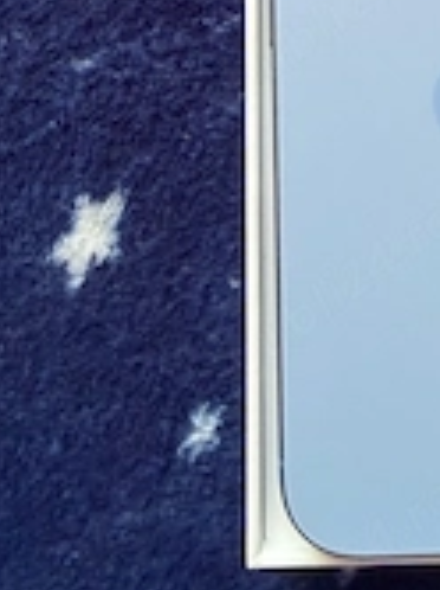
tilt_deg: -81.8
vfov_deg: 31.7
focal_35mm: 58
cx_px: 412
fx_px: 986
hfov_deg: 24.3
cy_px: 57
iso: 320
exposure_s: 1/60
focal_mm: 2.22
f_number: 2.2
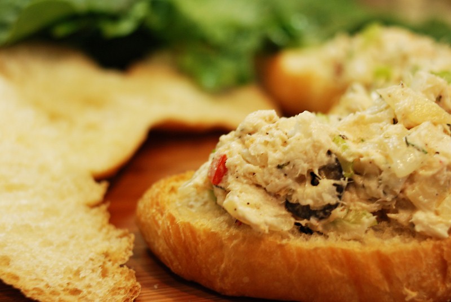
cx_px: 226
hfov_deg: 37.8
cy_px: 151
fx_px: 659
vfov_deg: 25.8
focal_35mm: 52
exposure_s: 1/40
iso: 400
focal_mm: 35
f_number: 3.2
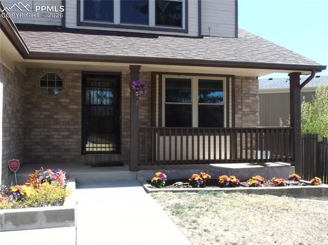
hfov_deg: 54.0
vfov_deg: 41.7
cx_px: 164
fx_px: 322
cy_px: 122
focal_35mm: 34
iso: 80
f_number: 3.8
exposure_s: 1/100
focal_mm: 6.1
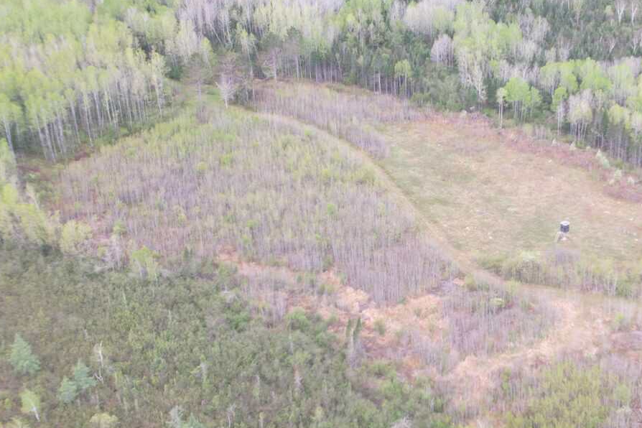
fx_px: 1123
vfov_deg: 21.6
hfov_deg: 31.5
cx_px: 454
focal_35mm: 63
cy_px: 242
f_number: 2.8
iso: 300
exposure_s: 1/15
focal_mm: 8.38
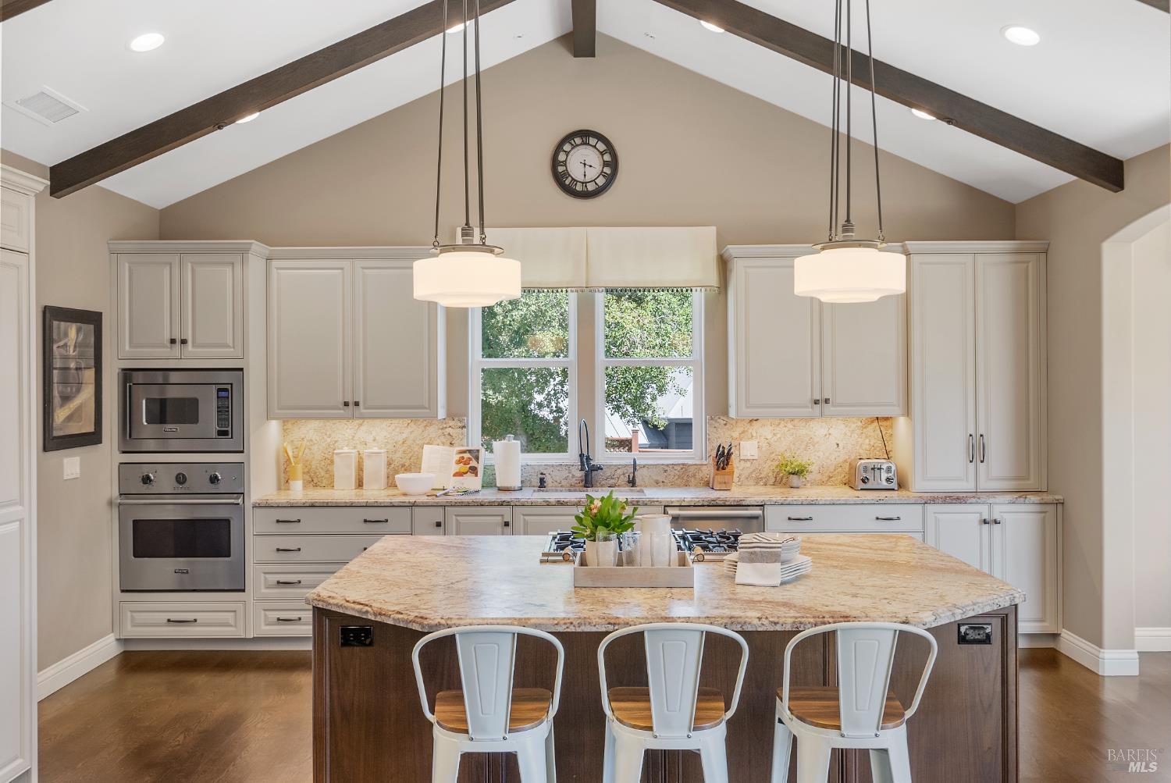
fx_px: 977
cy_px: 392
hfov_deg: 61.9
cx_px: 586
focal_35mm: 30
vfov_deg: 43.7
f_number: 8
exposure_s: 1/6
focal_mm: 30
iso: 500
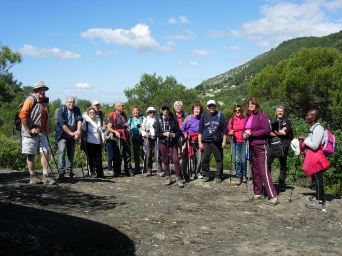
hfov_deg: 49.0
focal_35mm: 38
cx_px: 171
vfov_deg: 37.7
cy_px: 128
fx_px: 375
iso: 64
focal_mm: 7.8
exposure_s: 1/609
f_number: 4.8
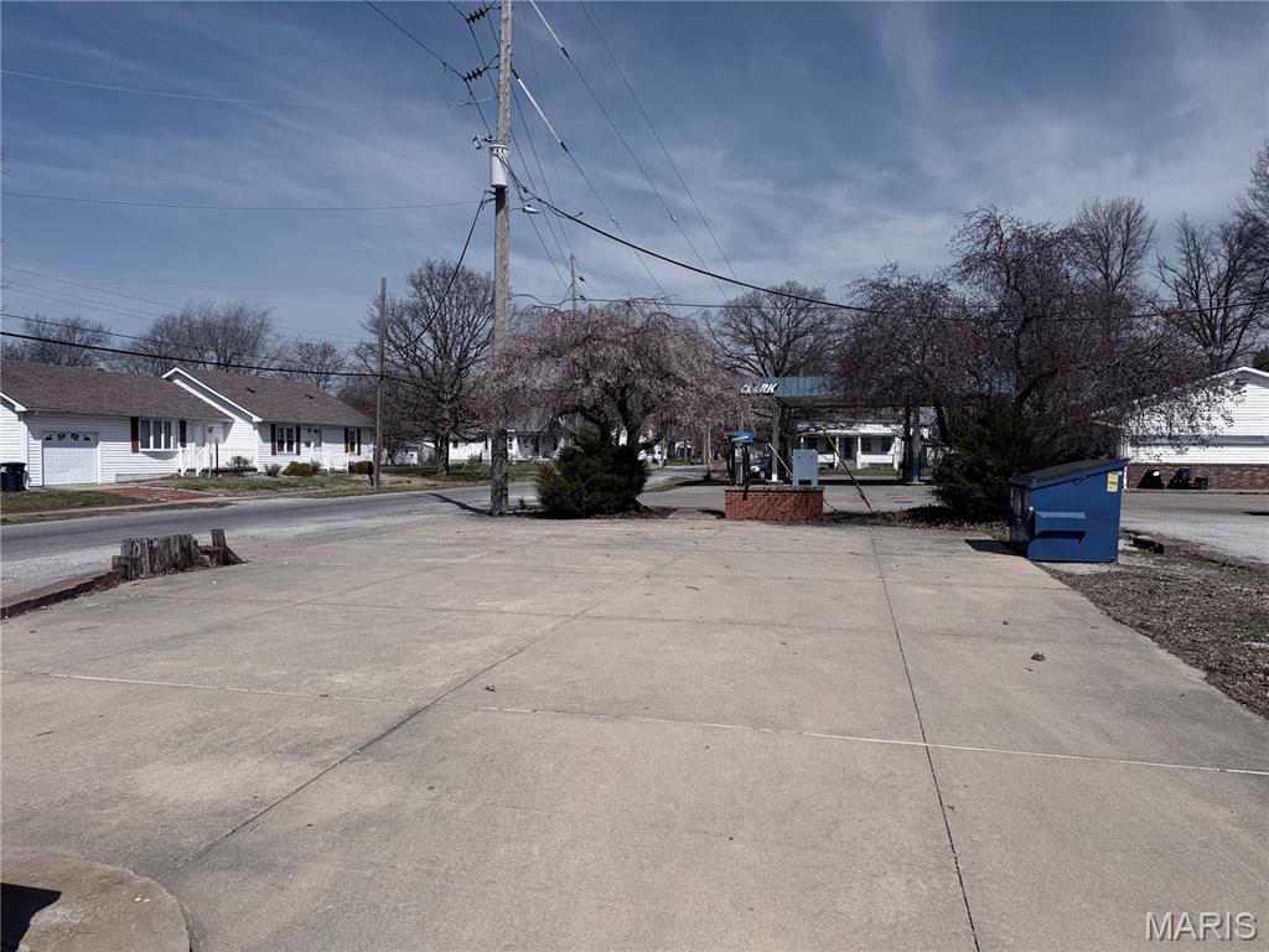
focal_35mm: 24
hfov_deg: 71.6
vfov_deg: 56.8
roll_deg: +0.7
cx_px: 634
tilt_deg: -1.7
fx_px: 880
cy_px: 476
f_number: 1.78
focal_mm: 6.76
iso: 80
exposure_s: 1/10309
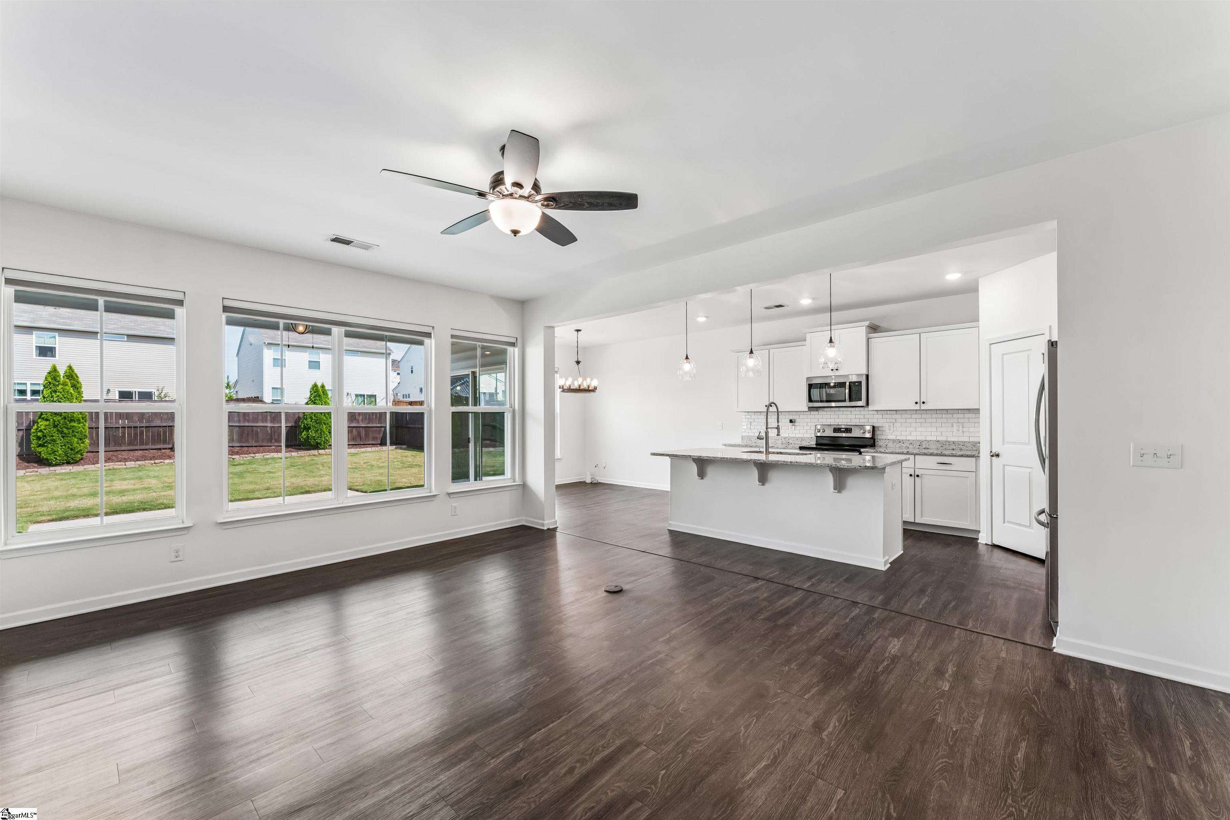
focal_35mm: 14
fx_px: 478
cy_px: 410
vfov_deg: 81.2
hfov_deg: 104.3
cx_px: 615
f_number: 13
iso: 400
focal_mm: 14
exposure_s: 1/25
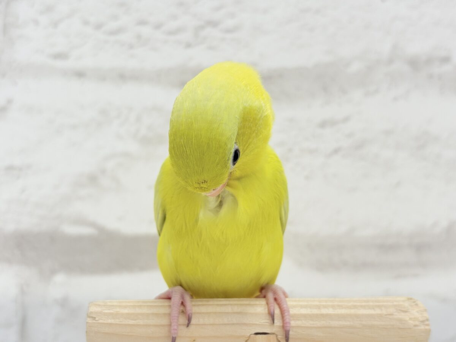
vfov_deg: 28.0
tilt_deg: +1.8
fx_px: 685
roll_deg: +0.6
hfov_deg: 36.8
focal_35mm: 52
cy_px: 171
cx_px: 228
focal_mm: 5.96
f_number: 1.6
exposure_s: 1/50
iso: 32
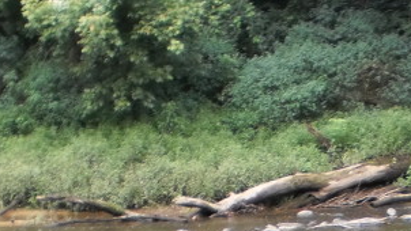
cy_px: 348
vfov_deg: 8.9
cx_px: 342
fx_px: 1450
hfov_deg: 16.0
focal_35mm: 133
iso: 100
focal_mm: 6.3
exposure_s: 1/60
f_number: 3.1
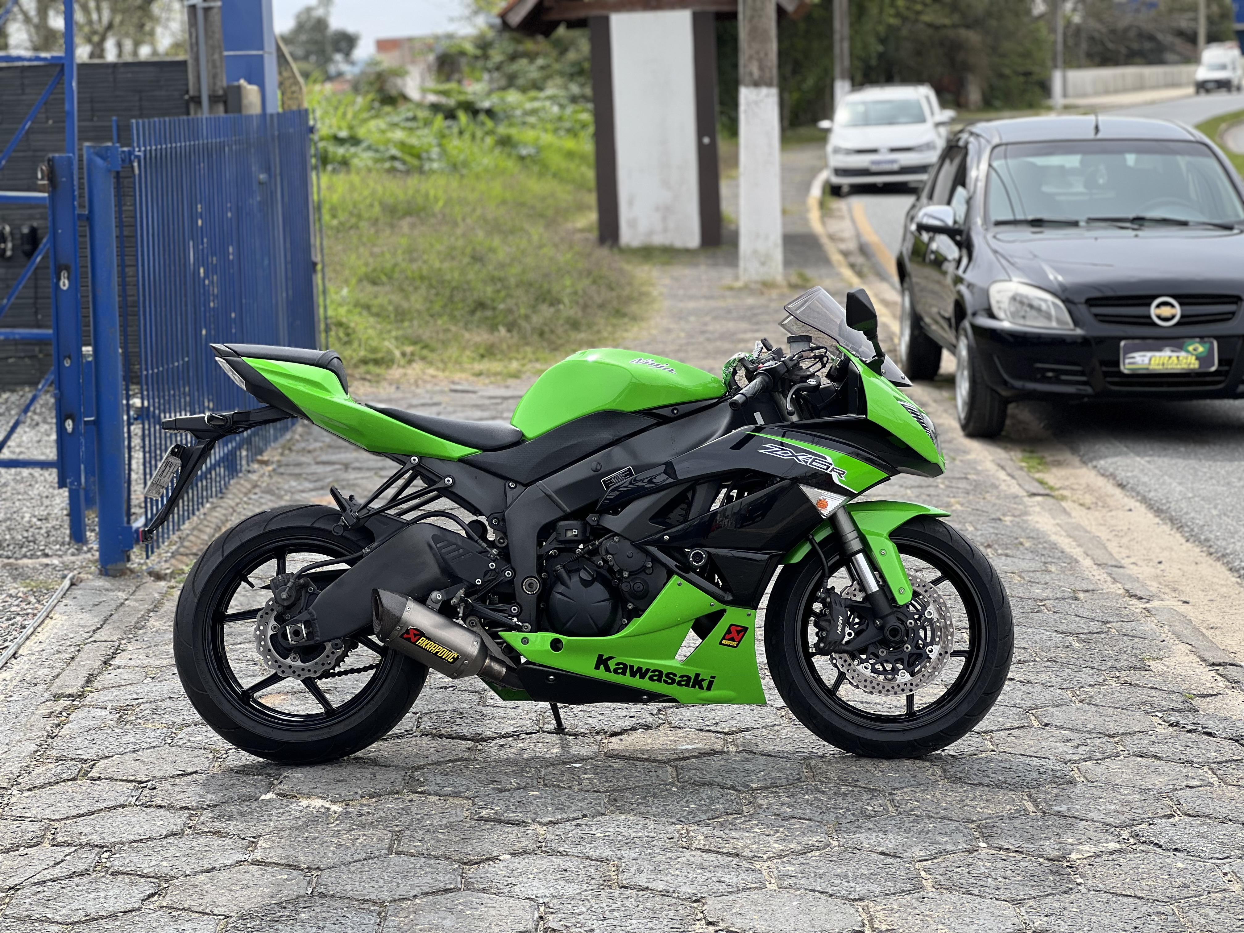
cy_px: 466
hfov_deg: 25.3
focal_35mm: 77
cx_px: 622
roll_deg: +2.4
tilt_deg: -7.0
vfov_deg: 19.1
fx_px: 2767
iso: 32
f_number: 2.8
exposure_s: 1/314
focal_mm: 9
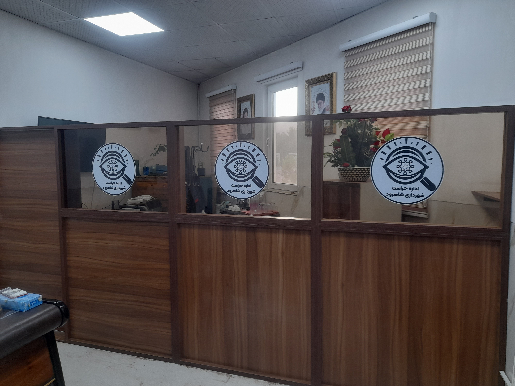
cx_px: 258
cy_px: 193
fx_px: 372
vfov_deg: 54.9
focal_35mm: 25
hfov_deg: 69.4
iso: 160
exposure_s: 1/50
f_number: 2
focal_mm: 4.6
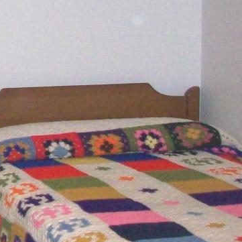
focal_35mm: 127
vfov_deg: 13.6
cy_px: 18
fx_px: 1004
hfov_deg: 12.6
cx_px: -187
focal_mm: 6
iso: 200
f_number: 2.7
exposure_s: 1/64
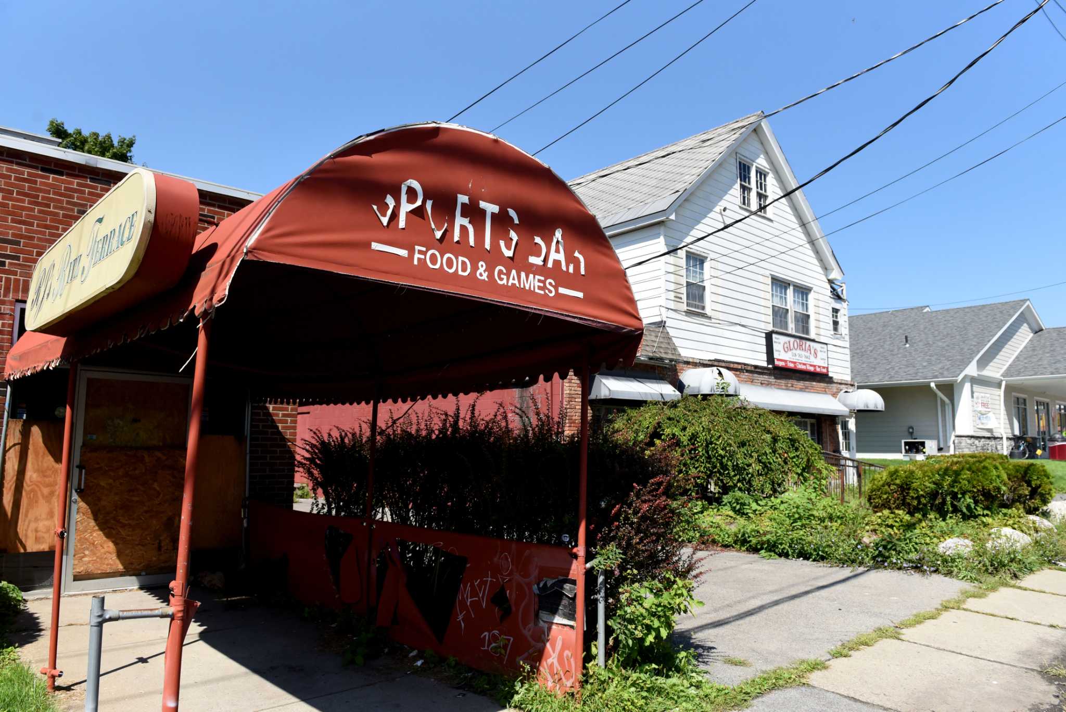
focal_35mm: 24
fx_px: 711
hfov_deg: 73.7
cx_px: 533
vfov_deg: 53.2
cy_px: 356
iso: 1400
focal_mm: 24
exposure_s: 1/4000
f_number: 7.1
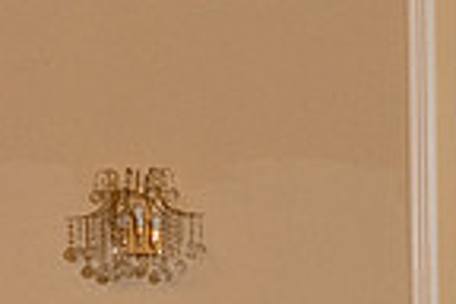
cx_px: -218
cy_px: 13
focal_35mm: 480
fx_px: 6080
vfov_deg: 2.9
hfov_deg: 4.3
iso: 800
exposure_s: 1/100
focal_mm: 70
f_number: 5.6
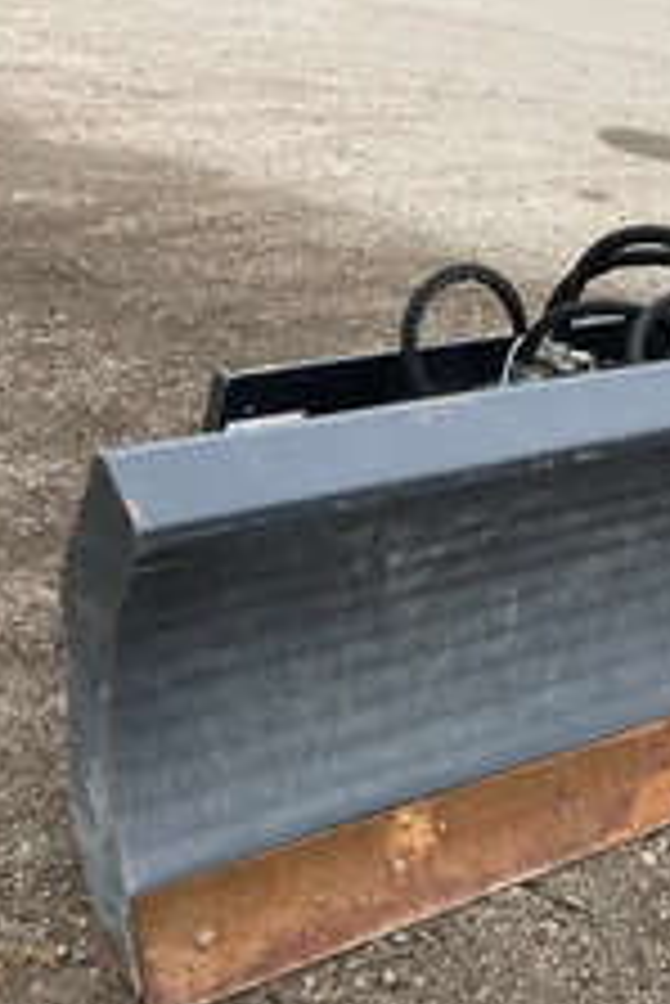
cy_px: 563
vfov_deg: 36.8
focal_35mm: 54
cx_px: 445
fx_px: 1505
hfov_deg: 25.0
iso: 25
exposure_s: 1/642
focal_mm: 3
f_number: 1.8
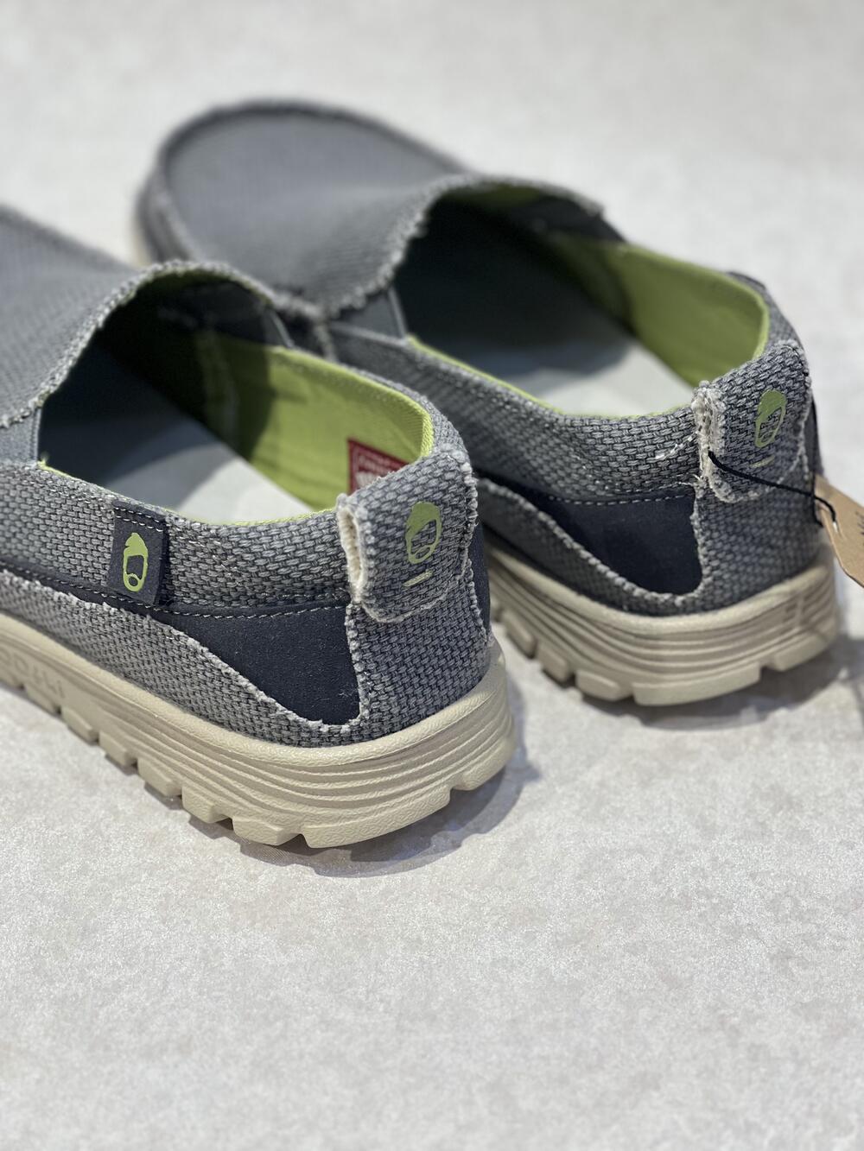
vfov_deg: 25.3
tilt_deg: -37.1
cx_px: 432
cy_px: 576
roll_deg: -0.5
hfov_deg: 19.1
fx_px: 2562
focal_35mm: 77
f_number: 2.8
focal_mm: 9
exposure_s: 1/100
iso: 100
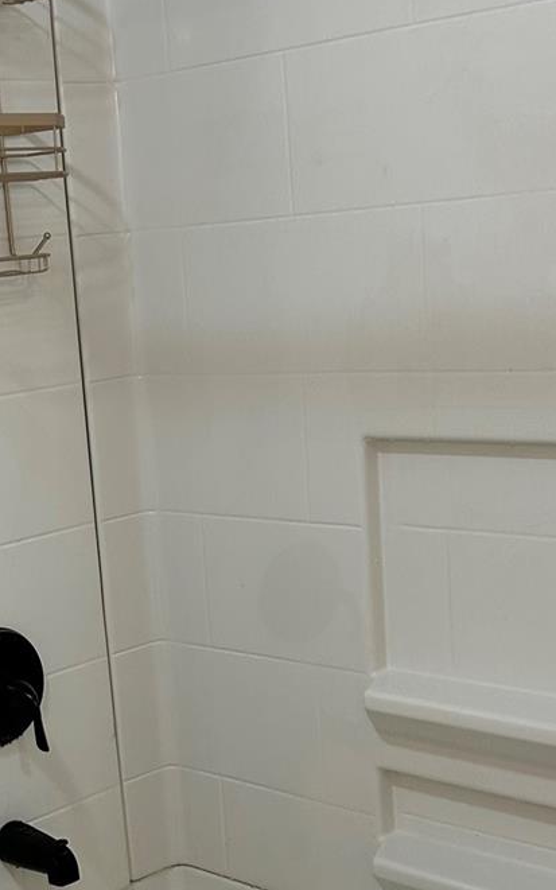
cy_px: 588
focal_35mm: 64
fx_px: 1552
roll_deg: +4.6
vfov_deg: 31.8
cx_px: 128
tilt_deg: -12.5
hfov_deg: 20.1
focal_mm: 5.7
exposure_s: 1/120
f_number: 1.5
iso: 100
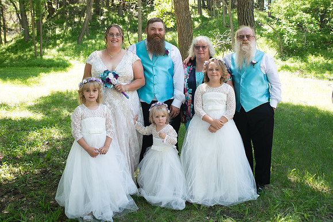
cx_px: 171
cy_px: 92
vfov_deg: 37.2
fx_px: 329
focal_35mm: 36
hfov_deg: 53.7
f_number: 5
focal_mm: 29
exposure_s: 1/125
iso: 250
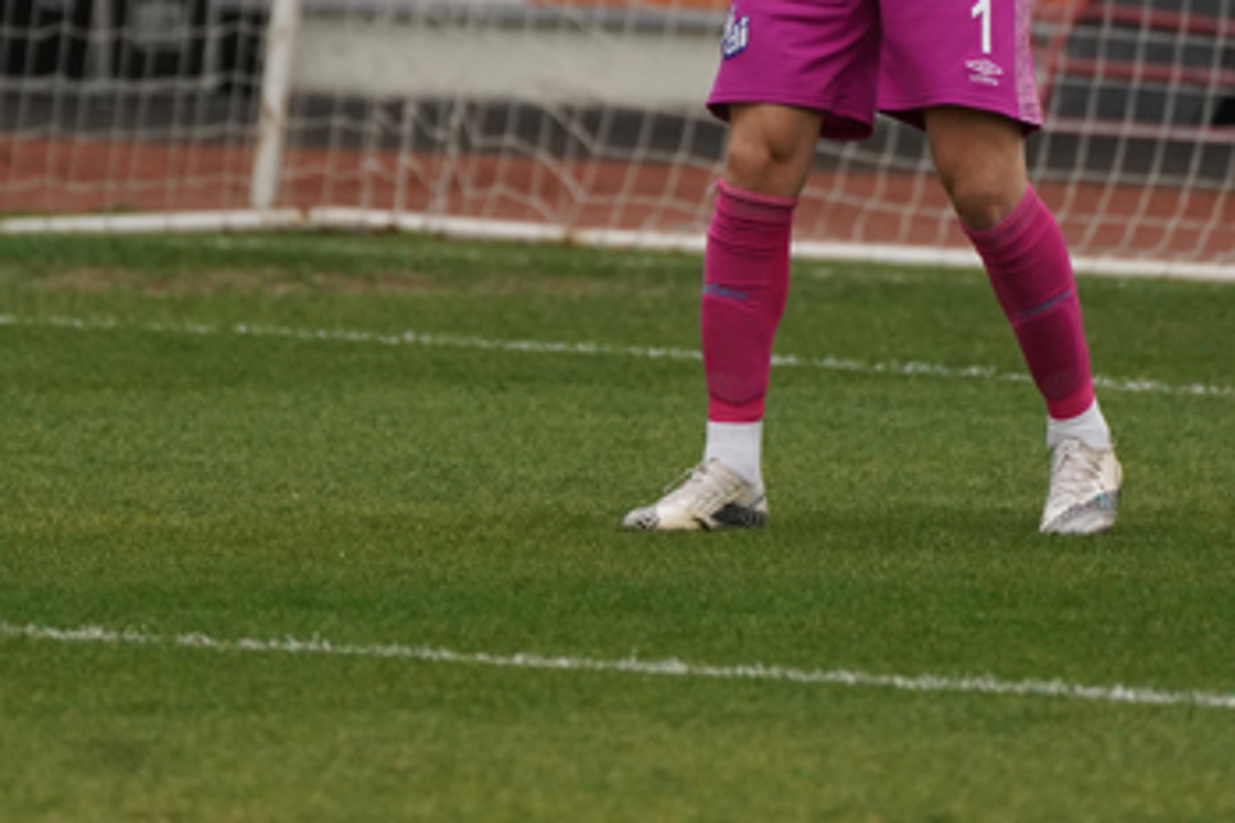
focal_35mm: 919
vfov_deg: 1.5
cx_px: 582
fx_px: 31524
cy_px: -37
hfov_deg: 2.2
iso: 4000
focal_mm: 400
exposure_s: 1/2000
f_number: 5.6
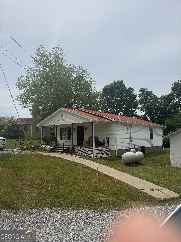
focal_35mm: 24
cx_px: 90
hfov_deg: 56.8
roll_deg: +1.2
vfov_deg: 71.6
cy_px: 121
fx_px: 167
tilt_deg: +6.0
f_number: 1.78
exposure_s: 1/8130
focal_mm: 6.76
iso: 80
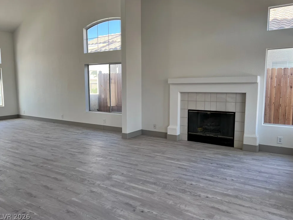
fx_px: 229
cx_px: 150
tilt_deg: -6.1
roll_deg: -0.5
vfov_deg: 51.4
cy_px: 107
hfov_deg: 65.3
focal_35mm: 27
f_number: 1.5
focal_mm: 5.7
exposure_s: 1/247
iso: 50
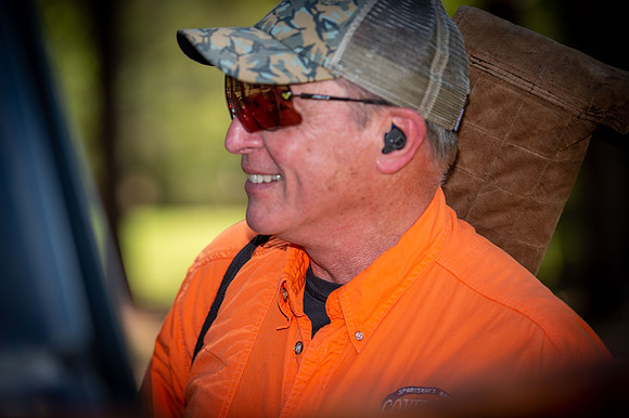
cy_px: 209
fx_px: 2445
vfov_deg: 9.8
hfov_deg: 14.7
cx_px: 314
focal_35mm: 140
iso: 50
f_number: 2.8
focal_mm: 140
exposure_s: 1/250
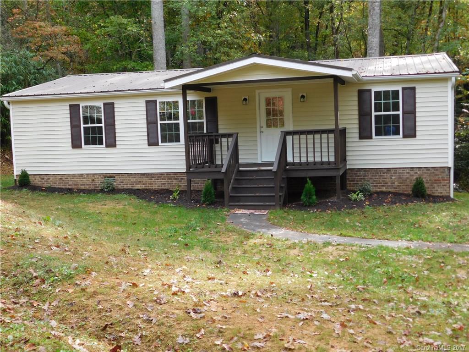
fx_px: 610
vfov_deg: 32.2
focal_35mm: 45
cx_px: 234
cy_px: 176
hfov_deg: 42.1
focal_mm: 8
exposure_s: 1/125
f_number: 3.7
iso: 125
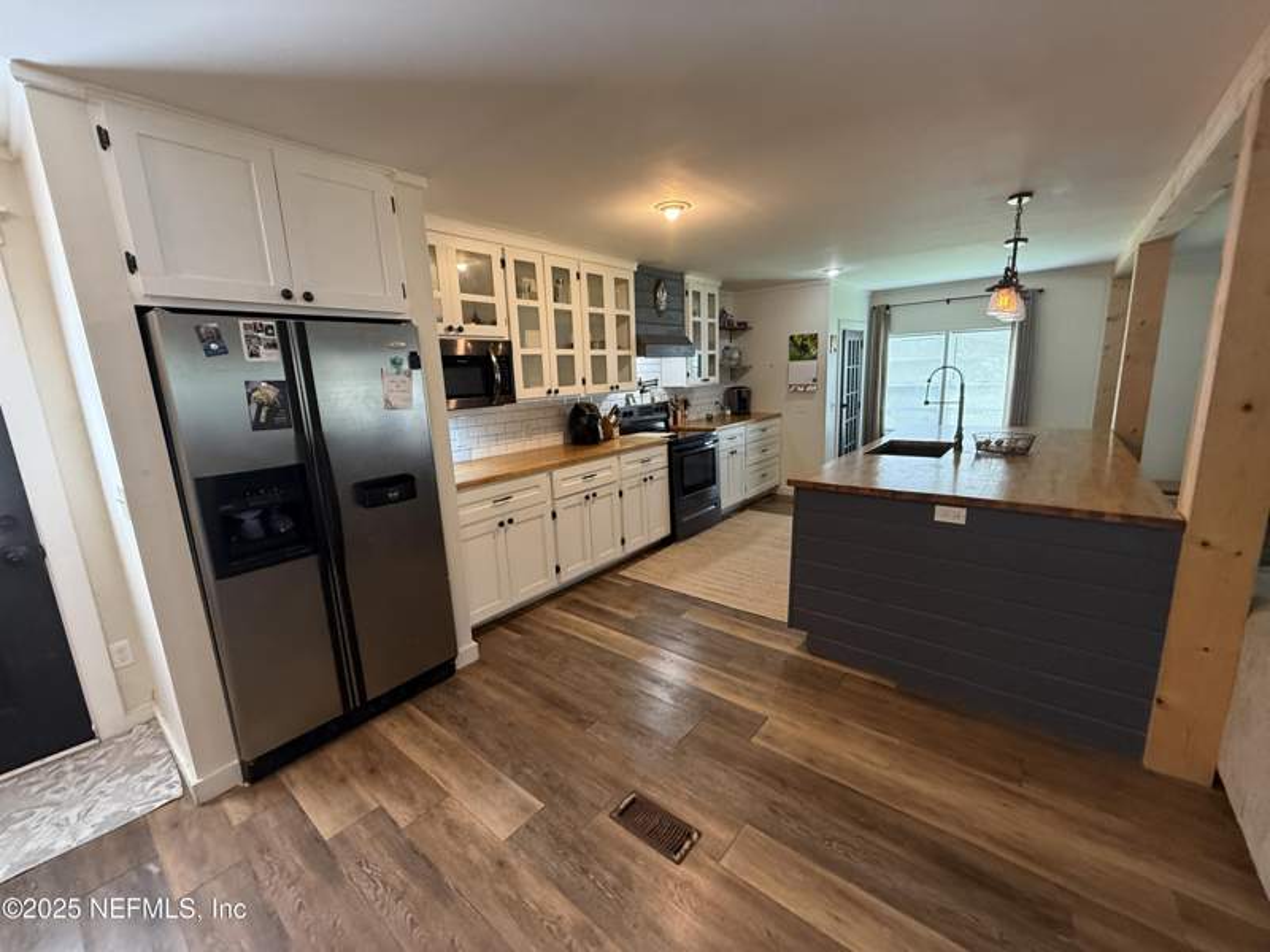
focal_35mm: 14
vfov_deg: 85.7
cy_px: 476
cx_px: 635
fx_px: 514
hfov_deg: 102.1
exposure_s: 1/120
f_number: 2.2
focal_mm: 2.22
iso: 500
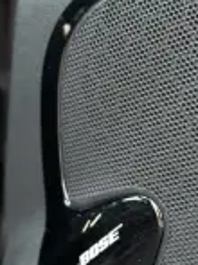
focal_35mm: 131
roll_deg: -6.2
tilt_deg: -24.6
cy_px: 112
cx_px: 162
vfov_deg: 15.1
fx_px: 1001
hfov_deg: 11.3
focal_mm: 6.76
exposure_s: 1/221
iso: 200
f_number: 1.78
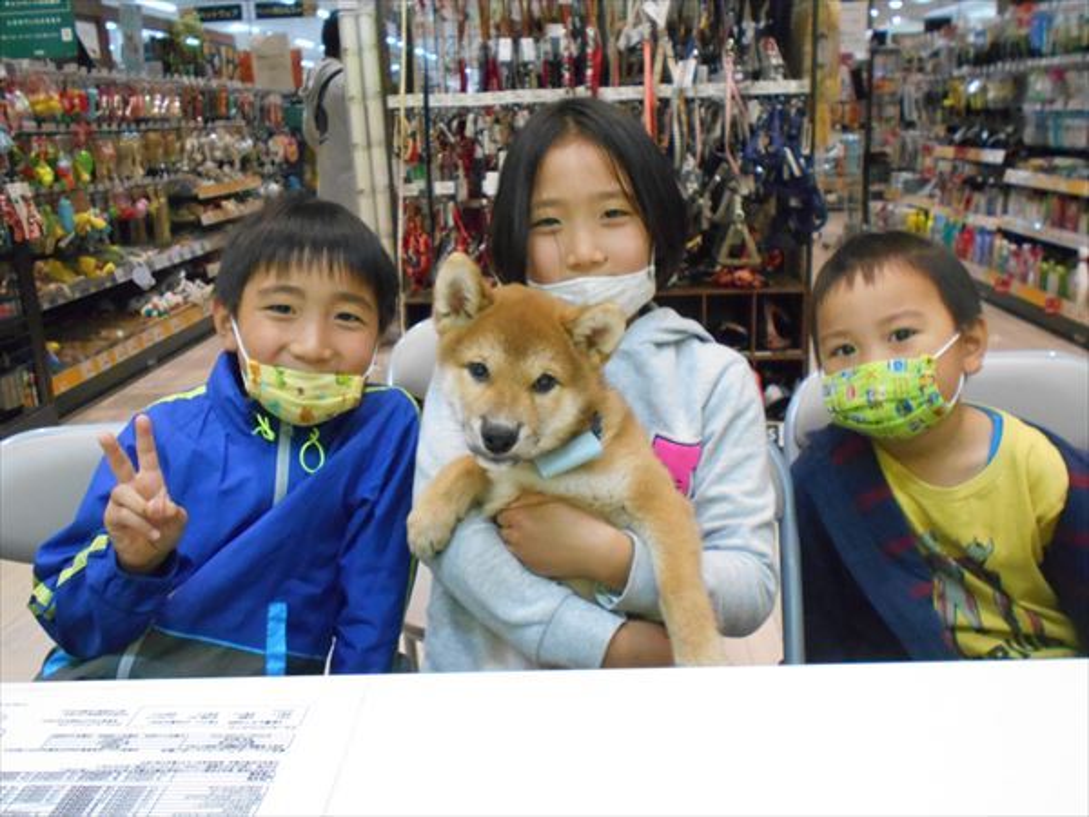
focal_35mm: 34
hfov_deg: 54.0
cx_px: 544
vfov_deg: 41.8
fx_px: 1070
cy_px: 408
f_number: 3.6
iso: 800
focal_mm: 5.8
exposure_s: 1/125
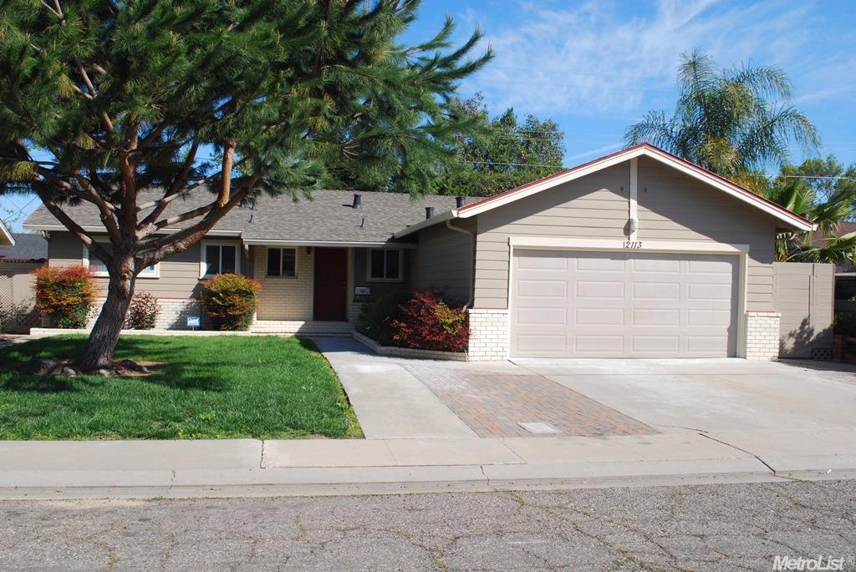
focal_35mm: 36
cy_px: 286
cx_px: 428
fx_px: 857
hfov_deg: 53.1
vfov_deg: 37.0
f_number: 10
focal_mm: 24
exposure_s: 1/400
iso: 400
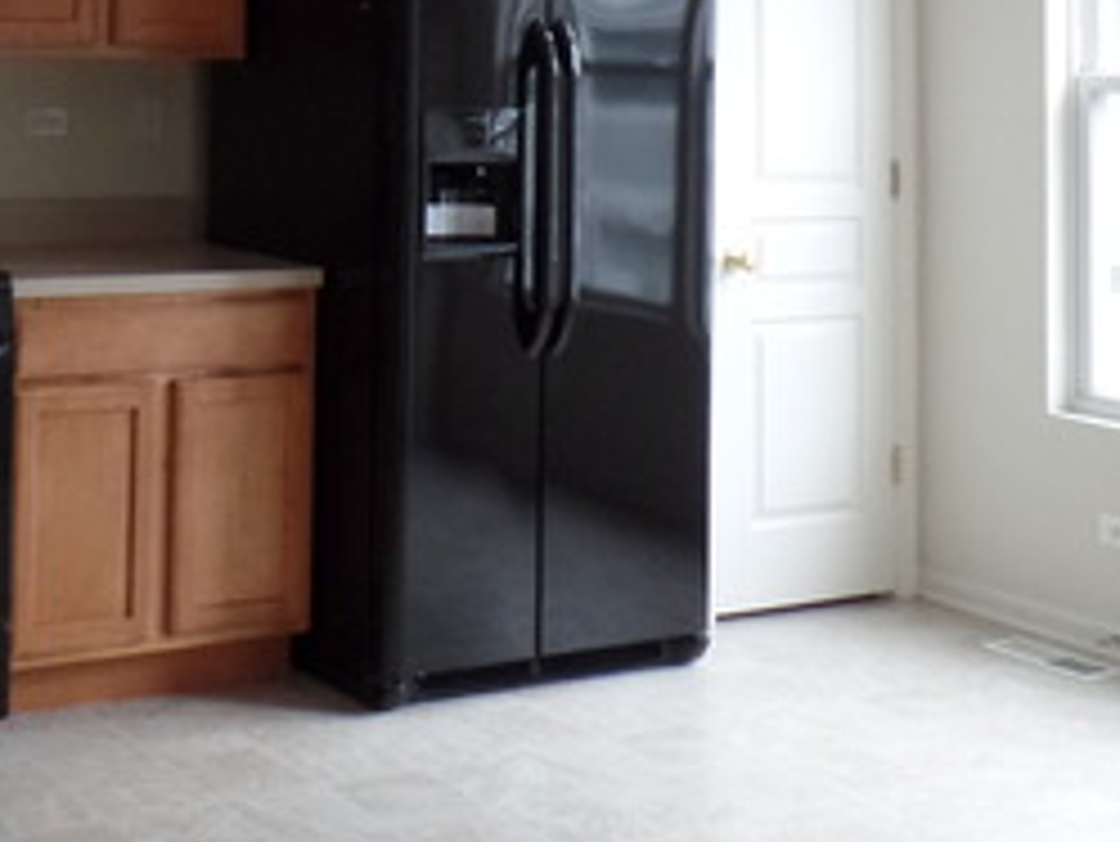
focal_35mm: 59
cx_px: 67
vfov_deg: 23.4
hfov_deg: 30.9
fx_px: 1910
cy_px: -63
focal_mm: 4.1
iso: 400
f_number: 2.8
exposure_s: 1/30
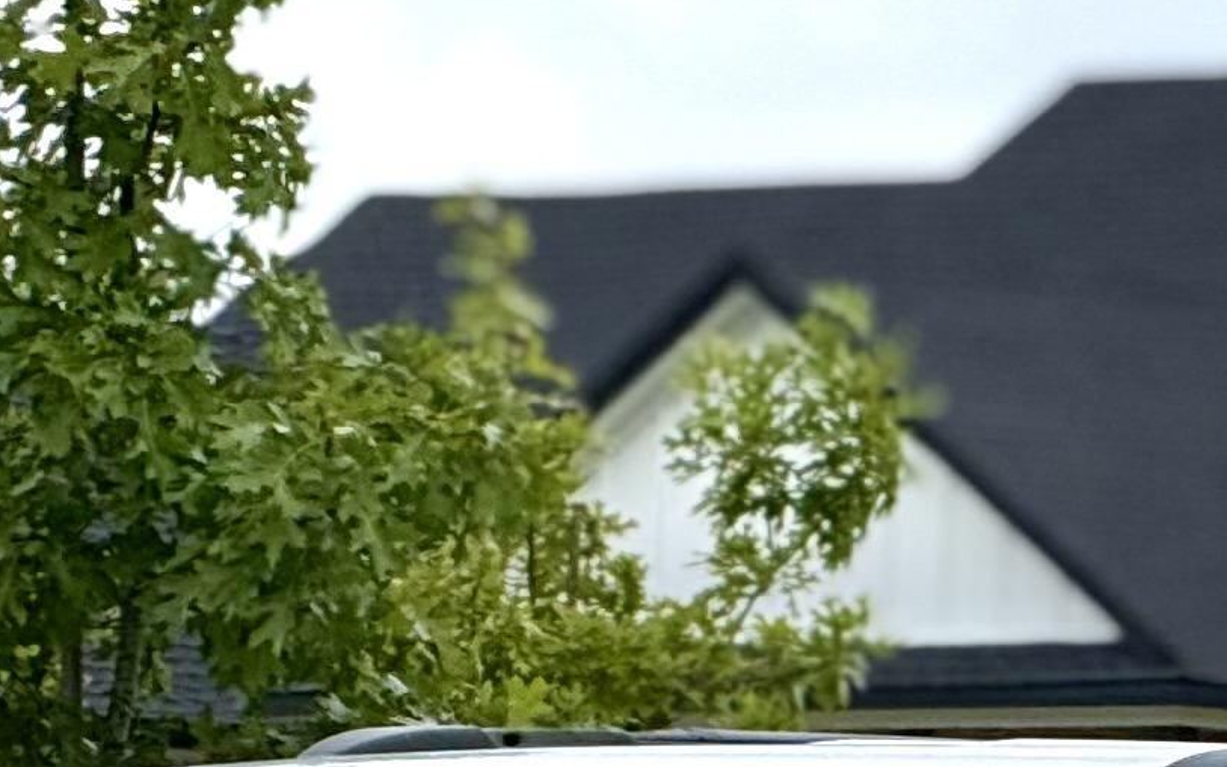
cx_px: 623
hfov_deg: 3.3
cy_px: 1382
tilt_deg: +0.7
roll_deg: -1.9
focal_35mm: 631
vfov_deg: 2.1
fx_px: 21099
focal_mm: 15.66
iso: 50
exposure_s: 1/2146
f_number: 2.8
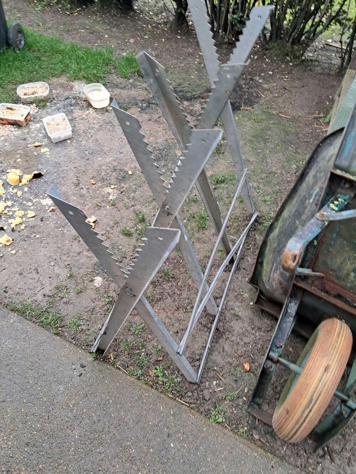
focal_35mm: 27
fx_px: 370
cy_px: 237
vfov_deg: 65.3
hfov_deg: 51.4
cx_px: 178
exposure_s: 1/50
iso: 125
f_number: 1.8
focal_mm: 4
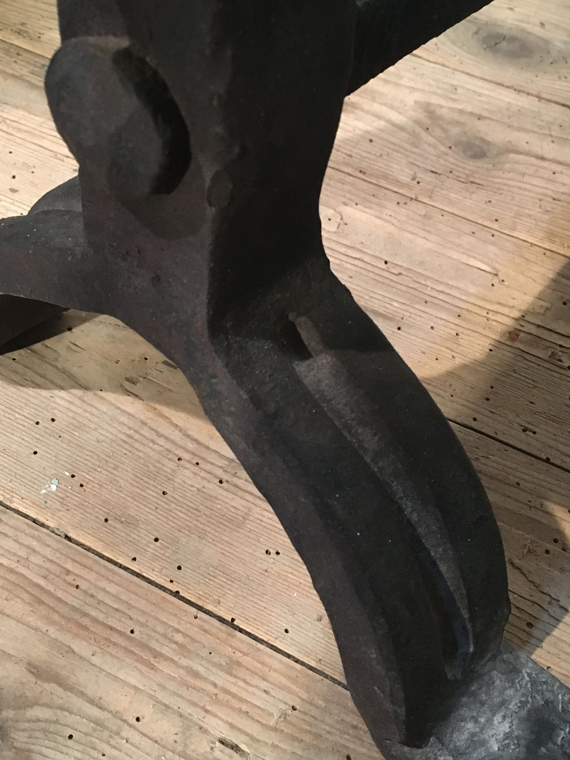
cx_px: 277
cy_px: 310
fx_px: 944
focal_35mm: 43
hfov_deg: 33.6
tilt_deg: -47.1
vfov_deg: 43.7
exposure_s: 1/17
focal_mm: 4.15
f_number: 2.2
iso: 250
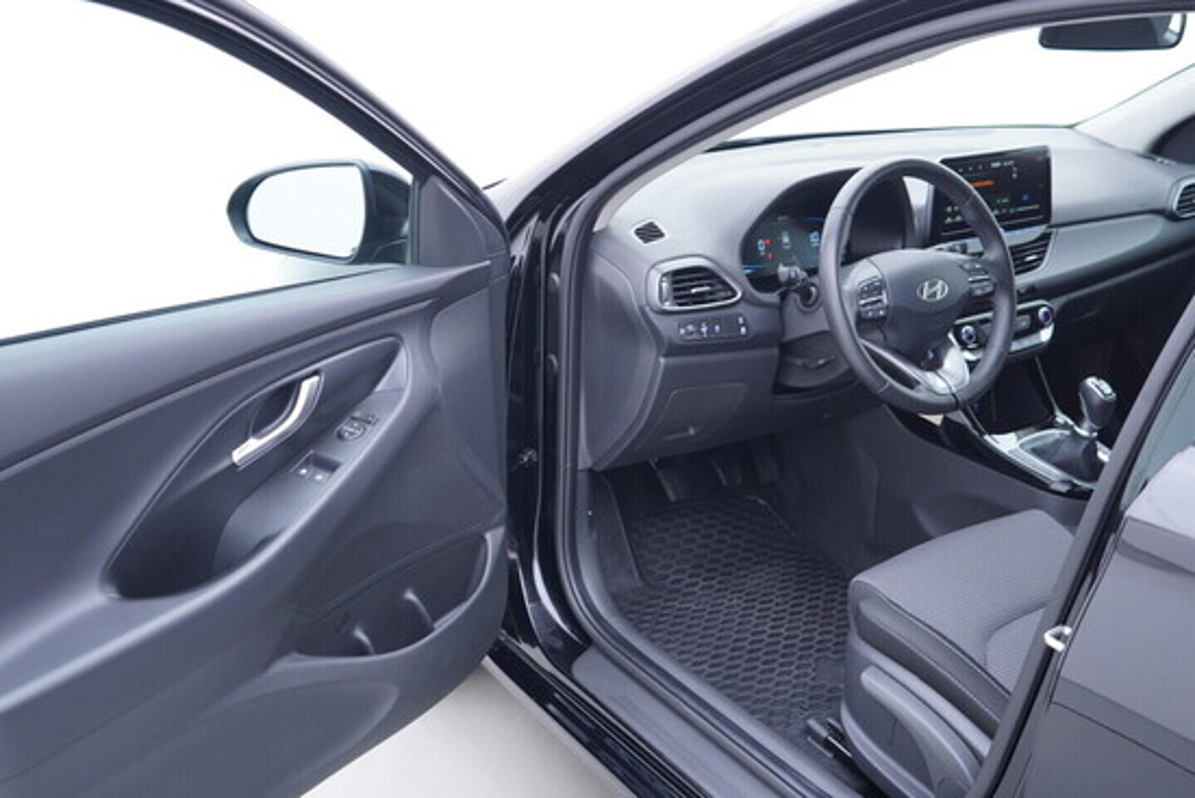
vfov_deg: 36.9
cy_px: 399
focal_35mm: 36
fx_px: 1195
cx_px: 598
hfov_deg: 53.1
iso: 250
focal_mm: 24
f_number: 2.8
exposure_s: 1/40
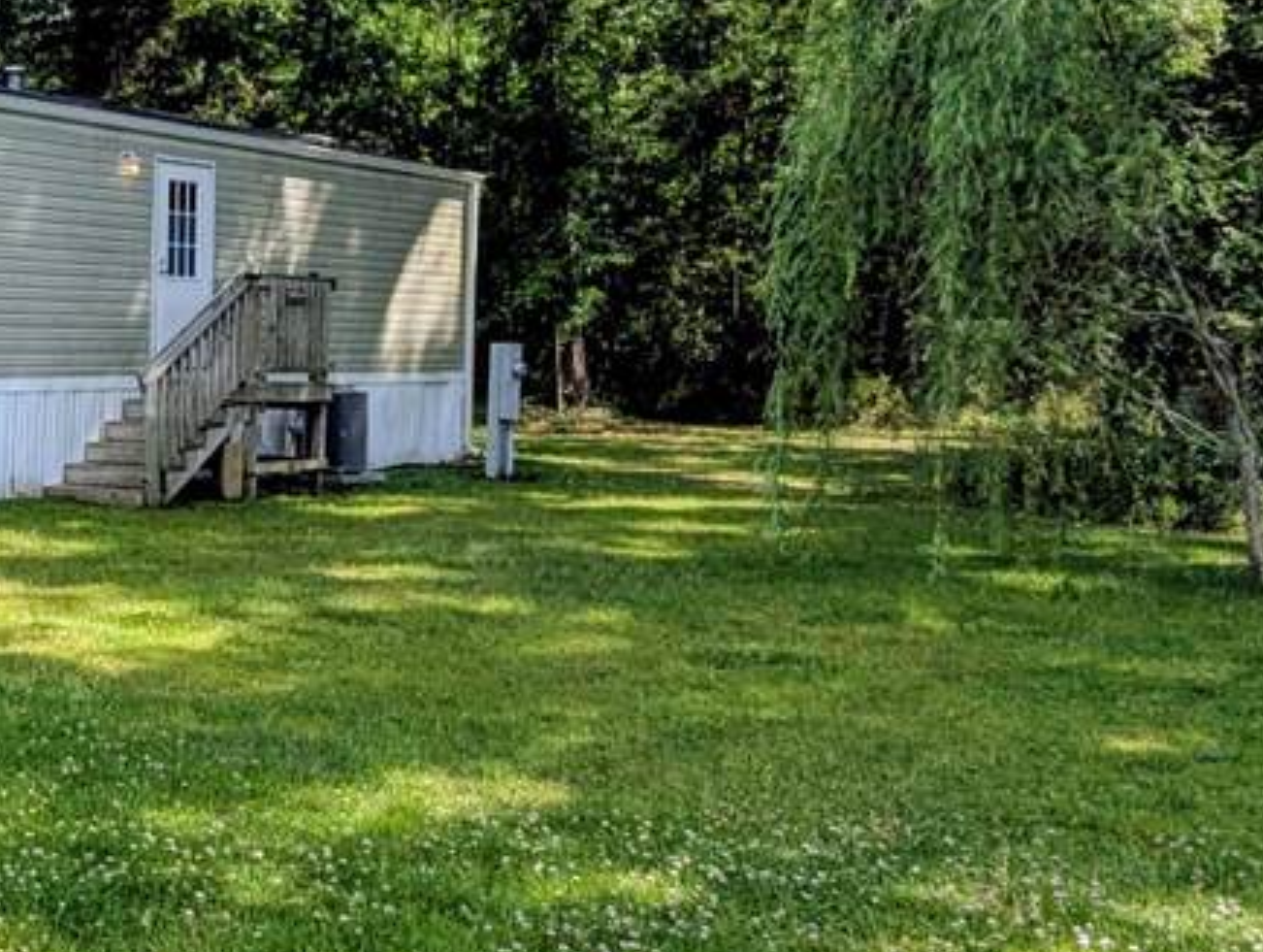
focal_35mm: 47
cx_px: -71
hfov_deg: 35.5
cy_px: 390
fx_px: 1718
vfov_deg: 30.9
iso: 43
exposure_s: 1/1770
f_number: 2.2
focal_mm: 2.35
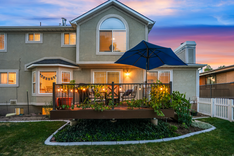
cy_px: 78
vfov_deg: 70.4
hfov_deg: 93.3
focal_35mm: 17
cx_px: 117
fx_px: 110
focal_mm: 17
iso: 250
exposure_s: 1/2.5
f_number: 10
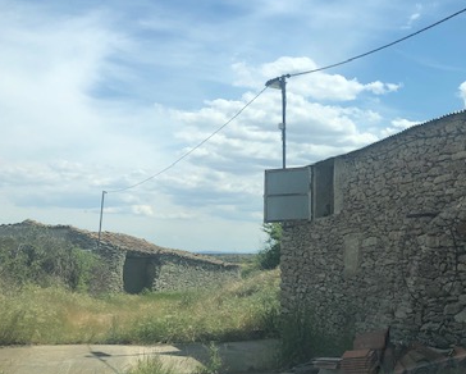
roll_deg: -3.5
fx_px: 663
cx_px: 406
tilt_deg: +2.2
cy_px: 164
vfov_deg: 31.5
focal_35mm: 48
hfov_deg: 36.7
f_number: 1.8
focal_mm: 3.99
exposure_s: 1/2667
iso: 25
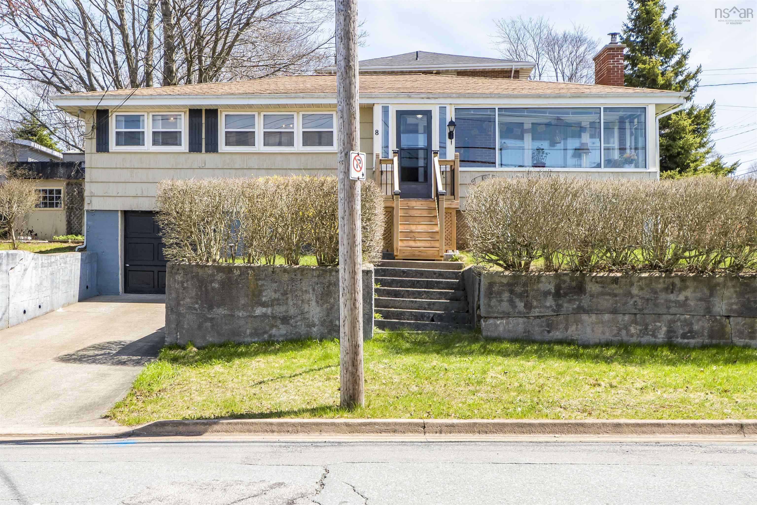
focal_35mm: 36
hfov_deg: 53.1
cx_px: 378
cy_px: 252
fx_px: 757
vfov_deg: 36.9
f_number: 6.3
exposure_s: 1/800
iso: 400
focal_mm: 24
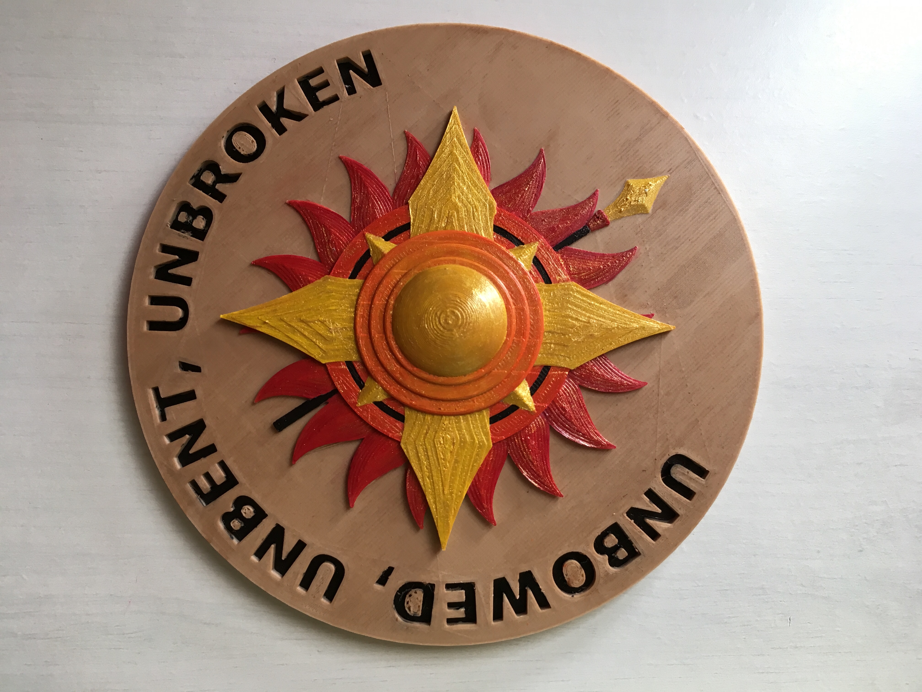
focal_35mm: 29
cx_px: 461
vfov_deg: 48.2
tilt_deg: -83.2
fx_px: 772
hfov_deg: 61.7
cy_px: 346
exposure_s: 1/33
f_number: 2.2
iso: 32
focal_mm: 4.15
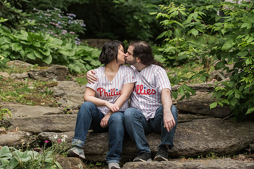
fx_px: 667
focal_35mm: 95
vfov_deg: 14.5
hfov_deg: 21.6
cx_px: 127
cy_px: 82
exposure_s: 1/1000
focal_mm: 90
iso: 2000
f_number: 4
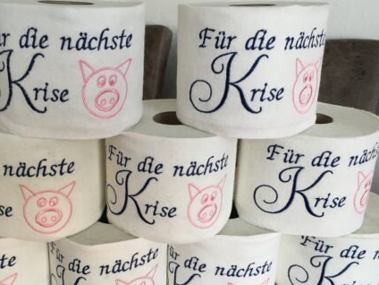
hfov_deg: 45.7
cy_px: 178
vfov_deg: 34.9
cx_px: 165
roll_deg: -2.7
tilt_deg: -23.1
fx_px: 449
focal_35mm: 41
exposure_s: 1/33
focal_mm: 4.15
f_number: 2.2
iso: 100
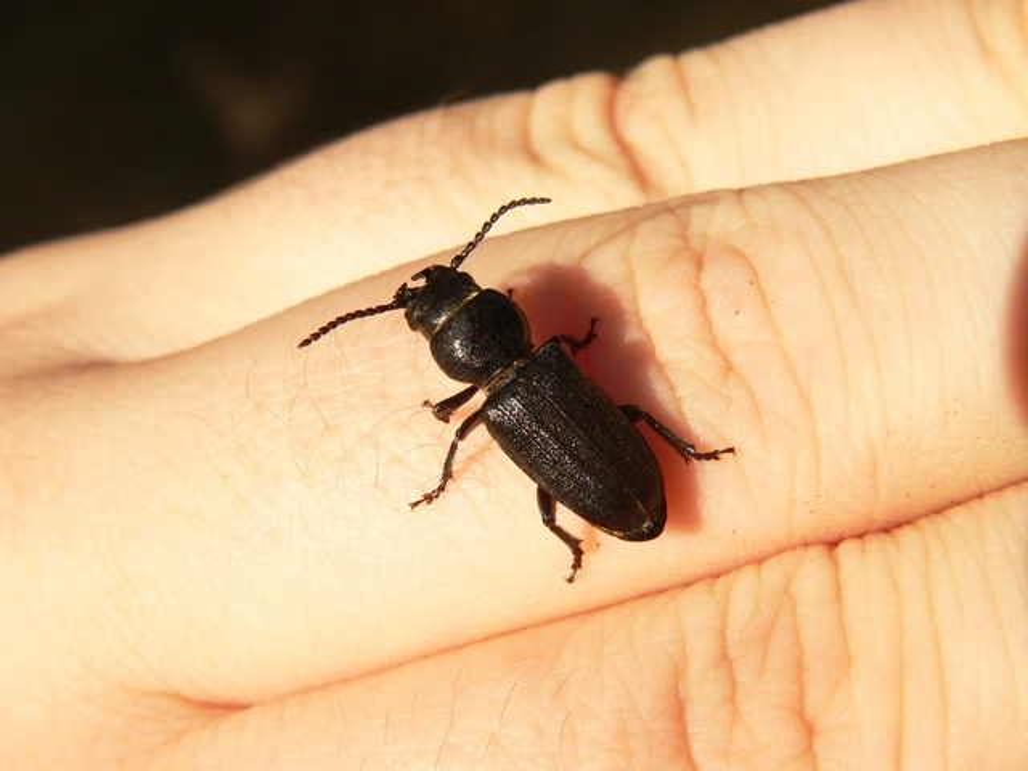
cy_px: 386
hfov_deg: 20.7
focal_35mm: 95
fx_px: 2821
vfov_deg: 15.6
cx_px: 514
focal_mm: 15.8
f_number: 5.6
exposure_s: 1/400
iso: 100
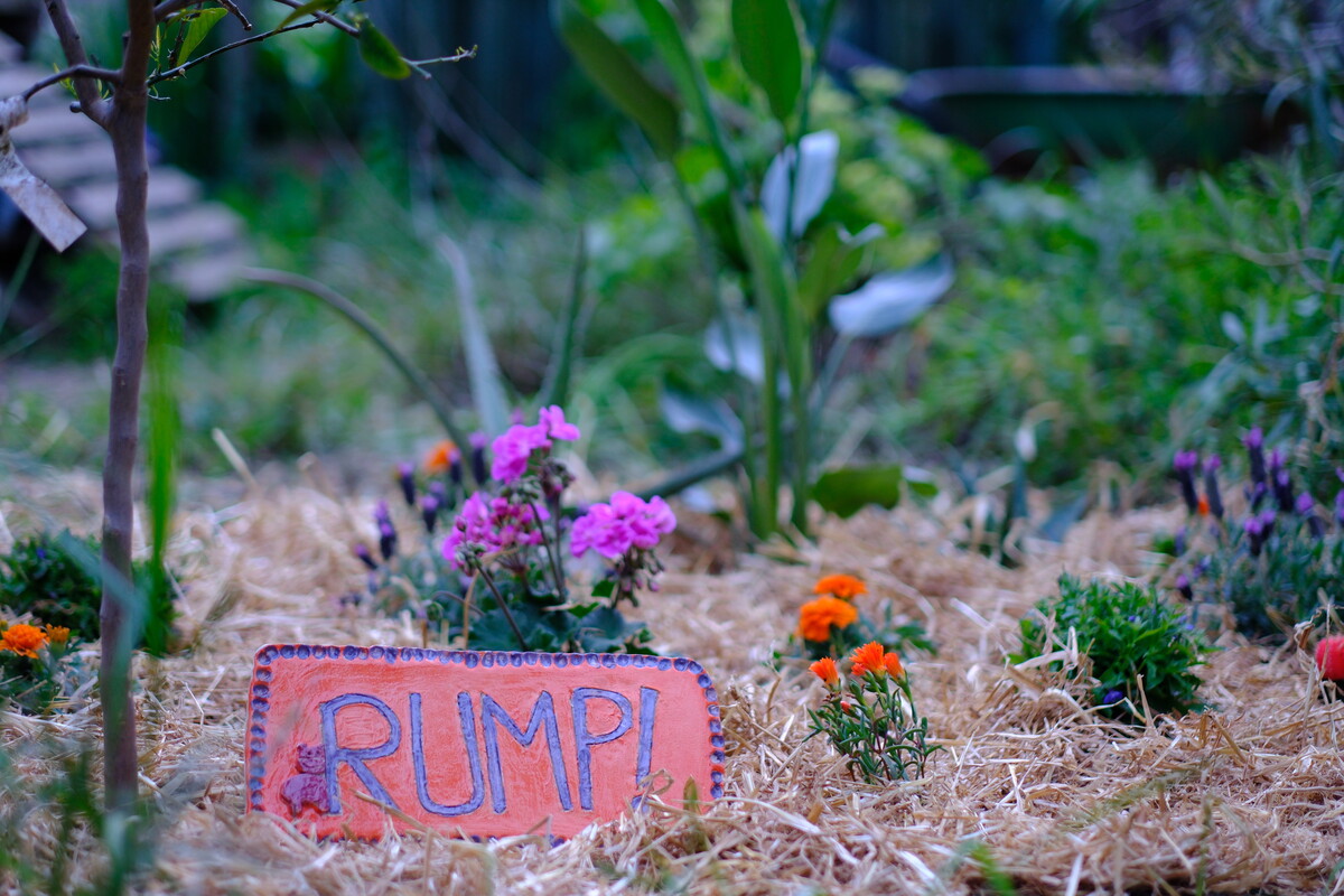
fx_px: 3136
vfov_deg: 16.3
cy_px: 448
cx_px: 672
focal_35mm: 84
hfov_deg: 24.2
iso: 400
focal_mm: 56
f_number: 1.2
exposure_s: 1/160
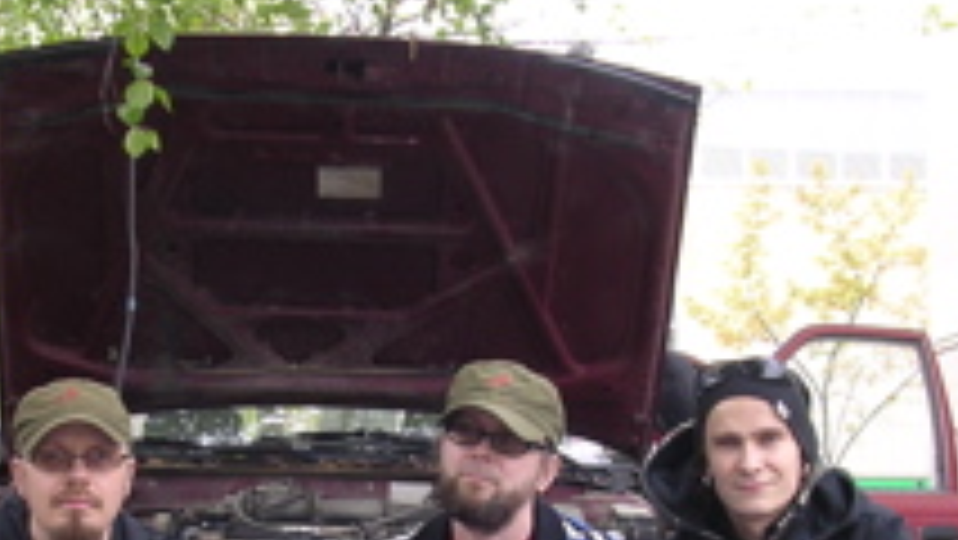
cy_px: 500
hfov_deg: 22.6
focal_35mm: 94
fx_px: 2389
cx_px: 355
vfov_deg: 12.8
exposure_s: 1/31.3
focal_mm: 7.1
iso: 100
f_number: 3
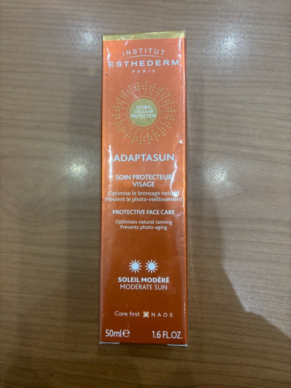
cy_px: 194
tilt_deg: -84.3
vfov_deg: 67.3
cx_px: 146
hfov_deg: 53.1
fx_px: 291
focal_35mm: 26
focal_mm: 5.96
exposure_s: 1/50
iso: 160
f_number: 1.6
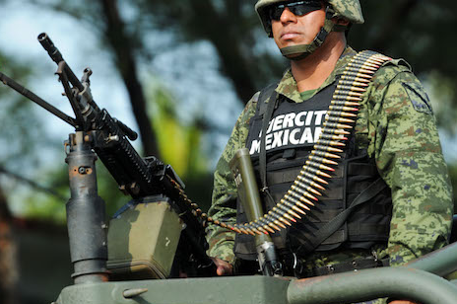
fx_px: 5743
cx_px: 225
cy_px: 151
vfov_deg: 3.0
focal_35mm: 453
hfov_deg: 4.6
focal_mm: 200
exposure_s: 1/1600
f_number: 3.5
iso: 250
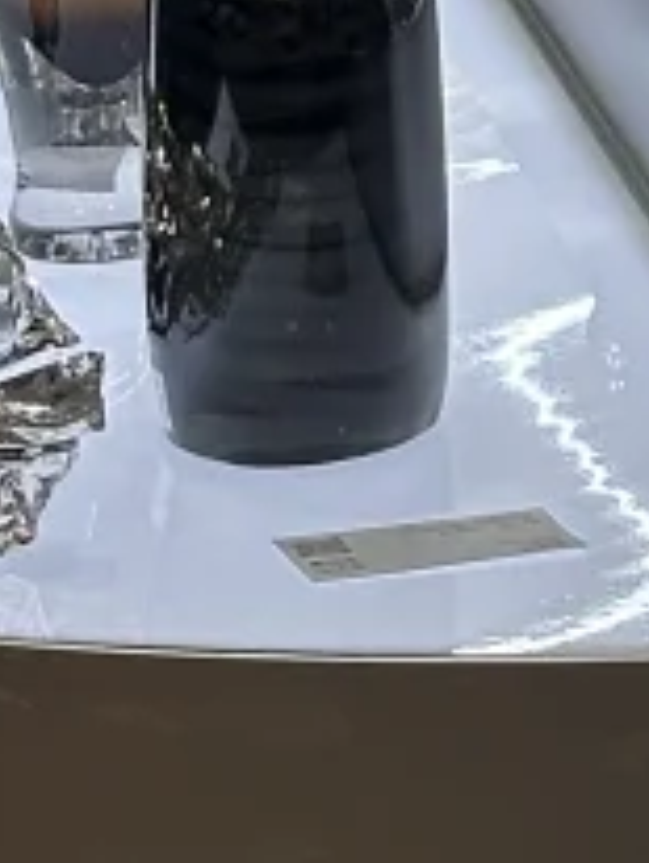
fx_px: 8357
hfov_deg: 4.4
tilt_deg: -3.4
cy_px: -1215
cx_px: 1110
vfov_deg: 5.7
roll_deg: -1.5
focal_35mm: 335
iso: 64
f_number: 1.78
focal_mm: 6.86
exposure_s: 1/651
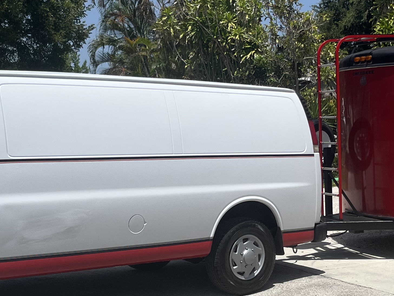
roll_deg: +0.0
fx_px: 820
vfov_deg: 20.4
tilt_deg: -3.5
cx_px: 234
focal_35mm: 72
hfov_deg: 27.0
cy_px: 177
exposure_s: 1/6494
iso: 50
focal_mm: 5.1
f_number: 1.6
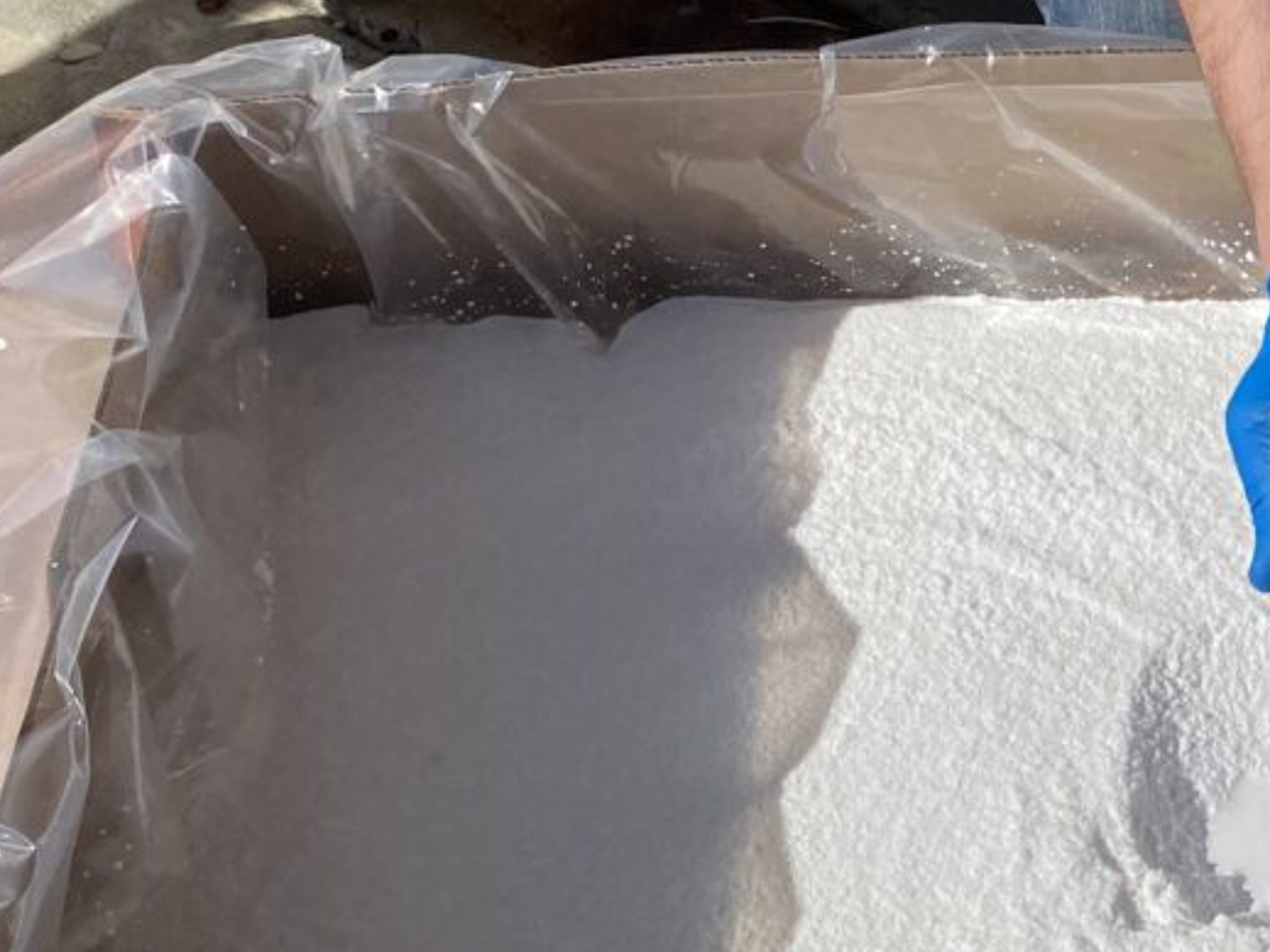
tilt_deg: -47.0
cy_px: 431
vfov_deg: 19.1
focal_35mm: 77
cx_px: 1414
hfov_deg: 23.7
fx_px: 2824
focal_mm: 4.25
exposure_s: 1/5263
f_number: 1.8
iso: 32
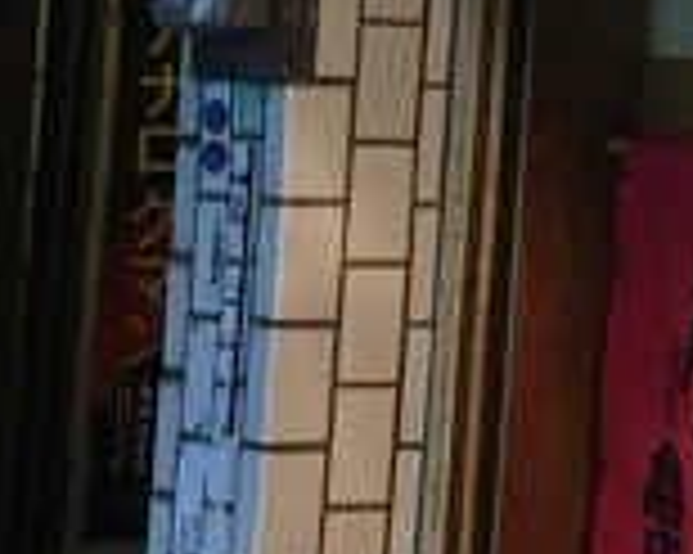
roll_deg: +0.0
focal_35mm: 188
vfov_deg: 8.0
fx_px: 3853
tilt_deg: +6.9
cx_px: 1256
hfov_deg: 9.7
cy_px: -333
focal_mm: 4.15
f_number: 2.2
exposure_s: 1/30
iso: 80
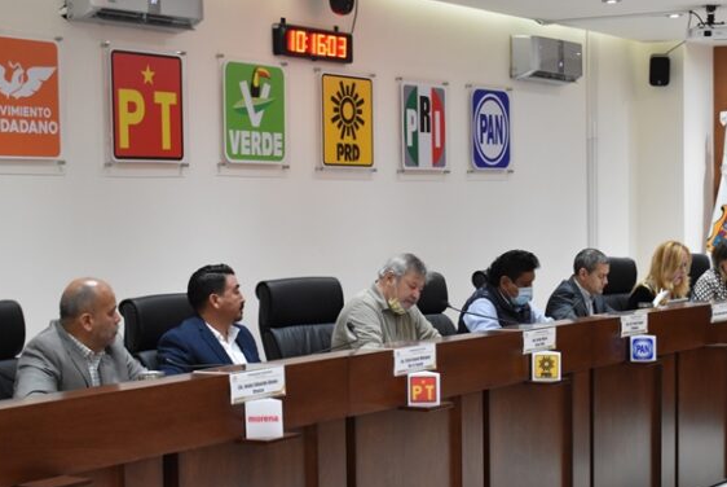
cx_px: 414
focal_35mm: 76
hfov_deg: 26.6
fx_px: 1536
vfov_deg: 17.9
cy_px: 322
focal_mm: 38
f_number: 4.8
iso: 1600
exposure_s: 1/30
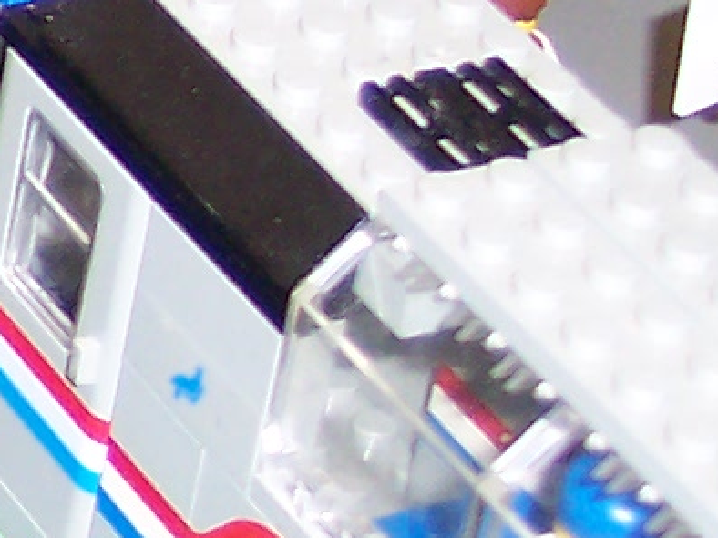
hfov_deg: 7.1
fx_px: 5162
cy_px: -78
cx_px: -1383
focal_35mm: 249
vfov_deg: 5.9
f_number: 2.8
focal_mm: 8
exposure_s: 1/30
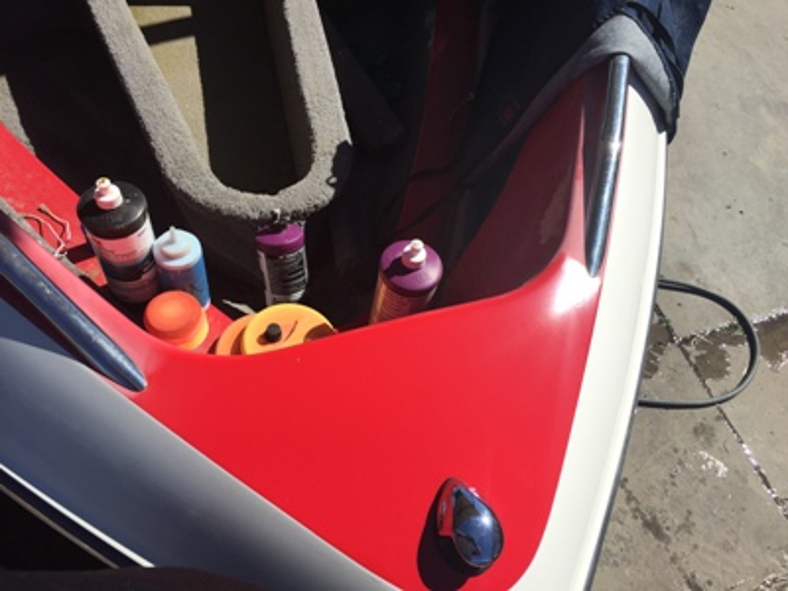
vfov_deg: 48.2
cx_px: 394
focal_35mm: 29
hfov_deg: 61.7
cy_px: 296
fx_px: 660
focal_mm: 4.15
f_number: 2.2
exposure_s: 1/2825
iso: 32
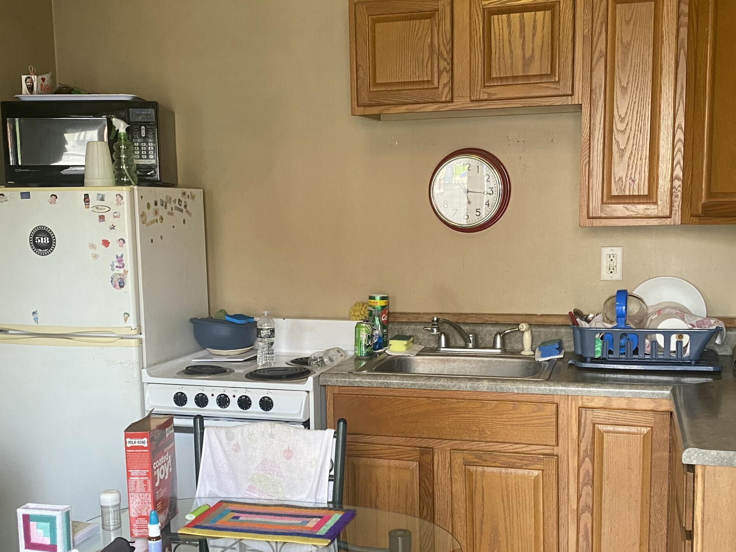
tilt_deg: -9.2
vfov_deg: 35.0
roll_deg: +0.0
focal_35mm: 41
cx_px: 378
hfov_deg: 45.8
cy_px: 346
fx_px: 872
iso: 125
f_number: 1.8
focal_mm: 4.25
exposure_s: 1/77
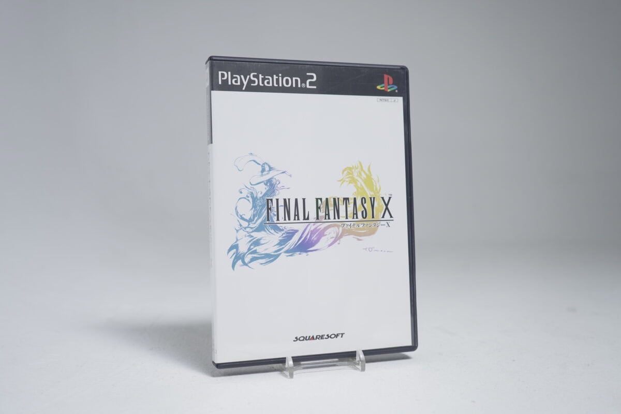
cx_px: 310
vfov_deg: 35.9
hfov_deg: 51.9
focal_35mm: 37
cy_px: 207
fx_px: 638
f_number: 5.6
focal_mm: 37
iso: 640
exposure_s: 1/30
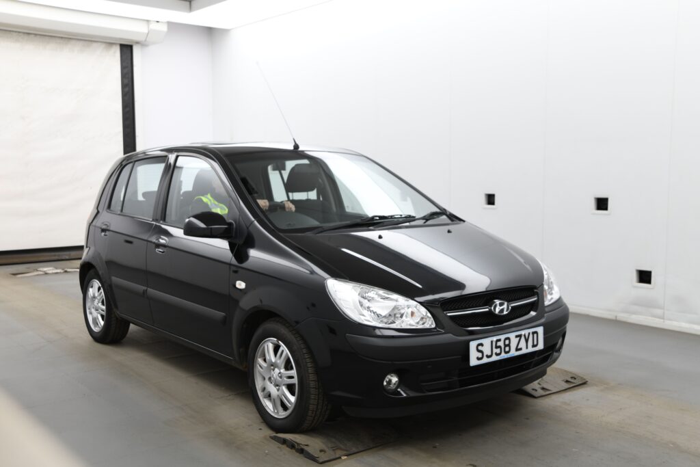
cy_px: 234
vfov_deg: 35.1
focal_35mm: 38
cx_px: 350
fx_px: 739
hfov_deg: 50.7
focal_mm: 38
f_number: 8
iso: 320
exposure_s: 1/20
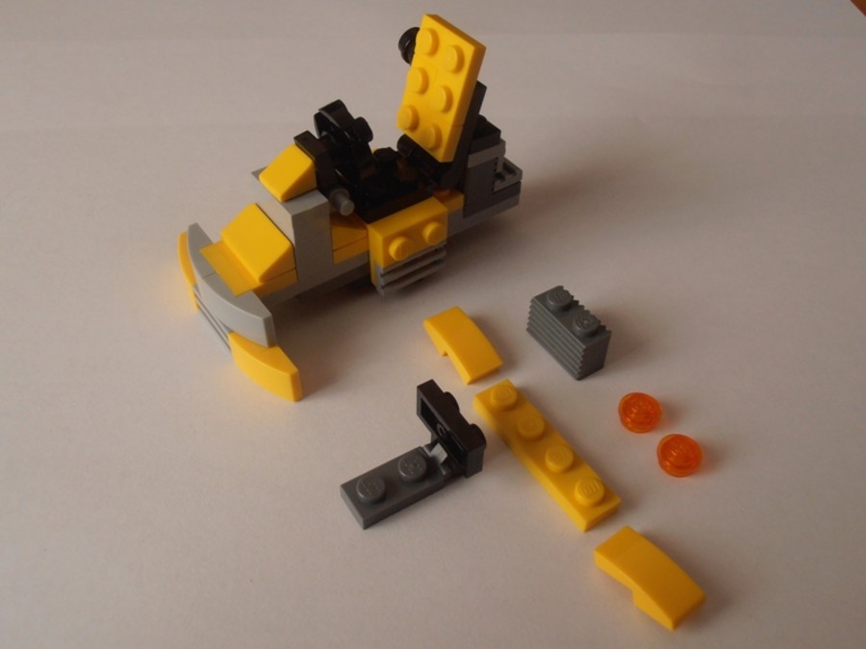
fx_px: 926
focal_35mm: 37
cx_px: 433
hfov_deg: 50.1
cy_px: 324
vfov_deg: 38.7
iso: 125
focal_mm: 6.61
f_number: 3.9
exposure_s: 1/30
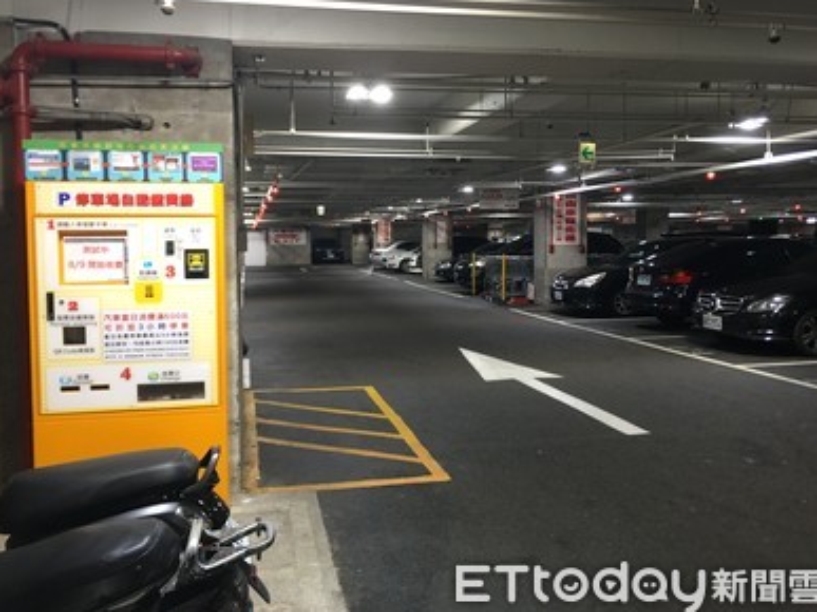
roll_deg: -2.6
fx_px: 708
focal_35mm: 30
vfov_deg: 46.8
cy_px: 310
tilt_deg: -3.2
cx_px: 418
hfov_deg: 60.0
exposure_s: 1/15
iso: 40
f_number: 2.2
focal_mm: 4.15
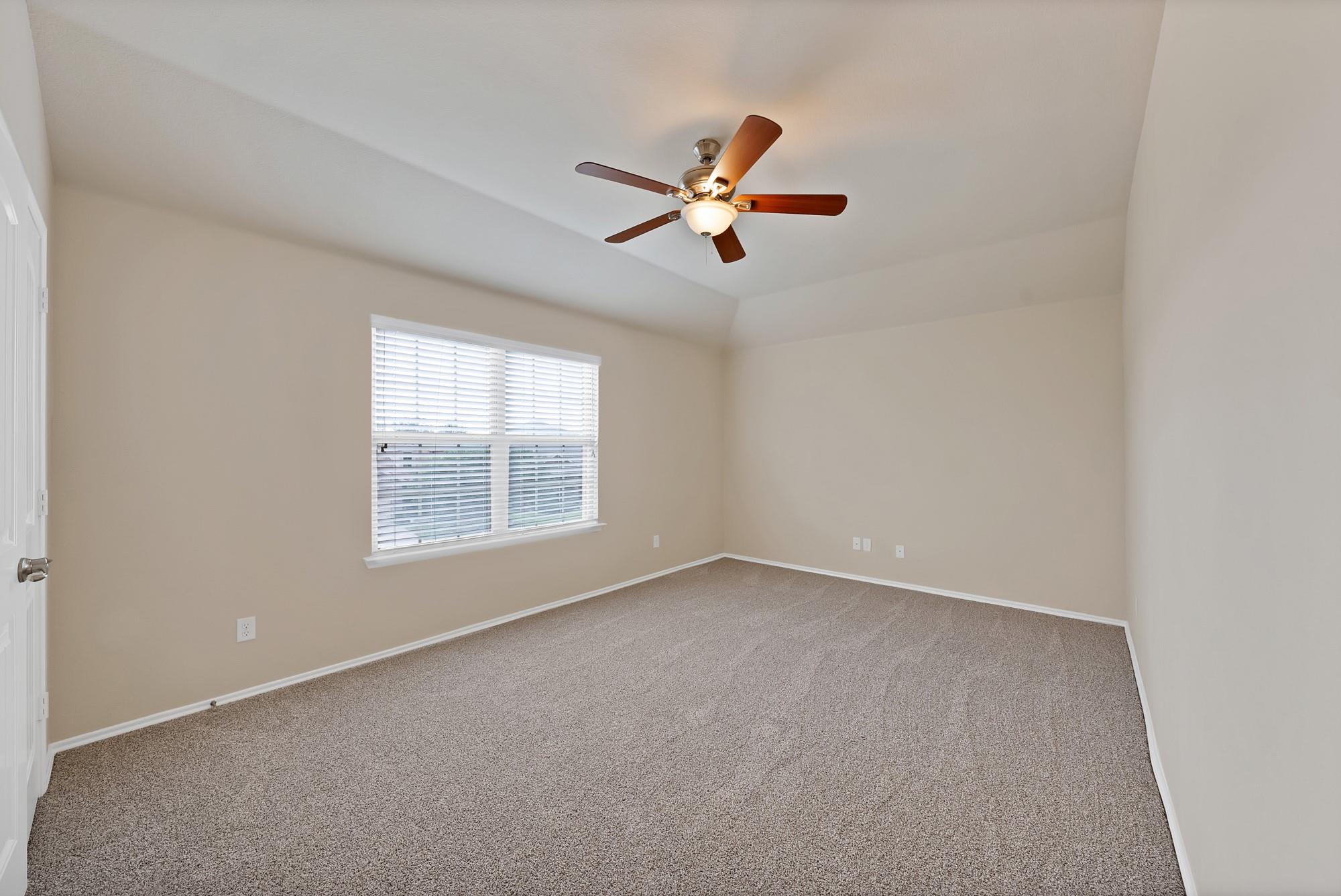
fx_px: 447
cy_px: 448
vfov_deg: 90.1
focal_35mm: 12
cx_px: 670
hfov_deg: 112.6
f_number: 9
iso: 640
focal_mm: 12
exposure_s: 1/8
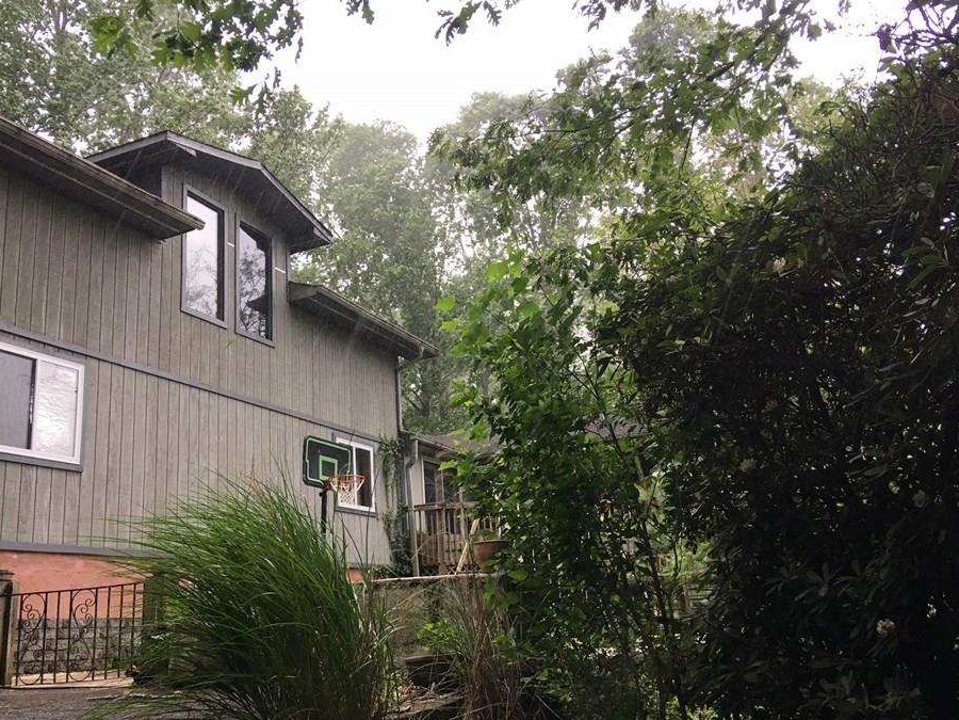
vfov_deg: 42.9
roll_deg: +4.5
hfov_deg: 55.3
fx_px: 914
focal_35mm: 33
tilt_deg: +14.0
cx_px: 457
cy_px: 393
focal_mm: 4.15
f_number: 2.2
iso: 25
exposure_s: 1/30
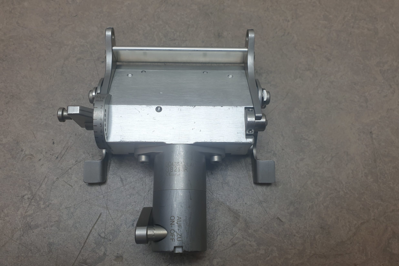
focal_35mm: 28
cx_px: 194
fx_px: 310
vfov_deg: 46.3
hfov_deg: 65.5
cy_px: 152
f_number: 2.4
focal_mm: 4.3
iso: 50
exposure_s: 1/119
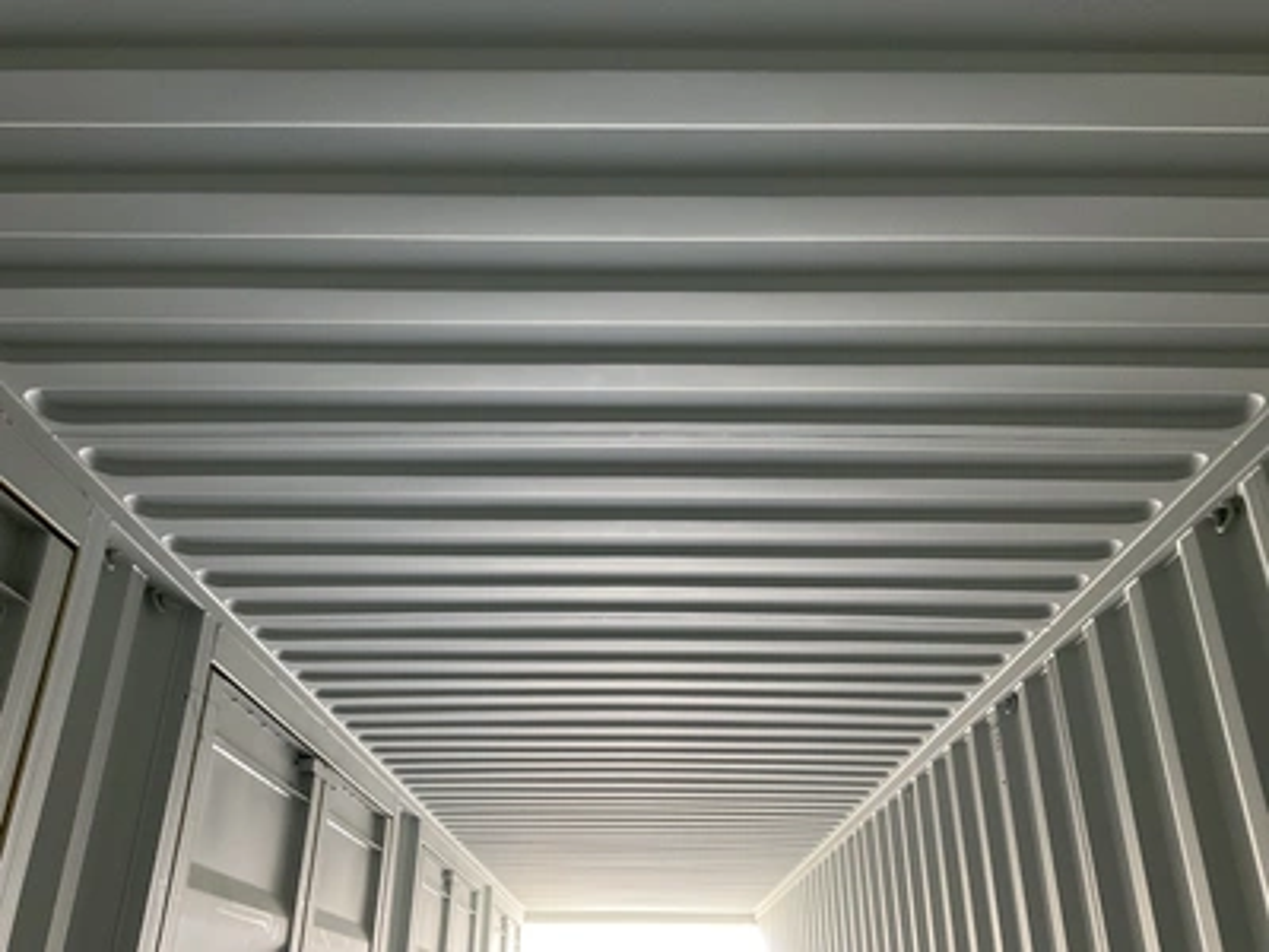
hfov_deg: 61.7
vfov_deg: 48.2
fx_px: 1063
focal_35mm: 29
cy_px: 476
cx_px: 634
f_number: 1.8
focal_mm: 3
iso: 125
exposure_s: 1/60
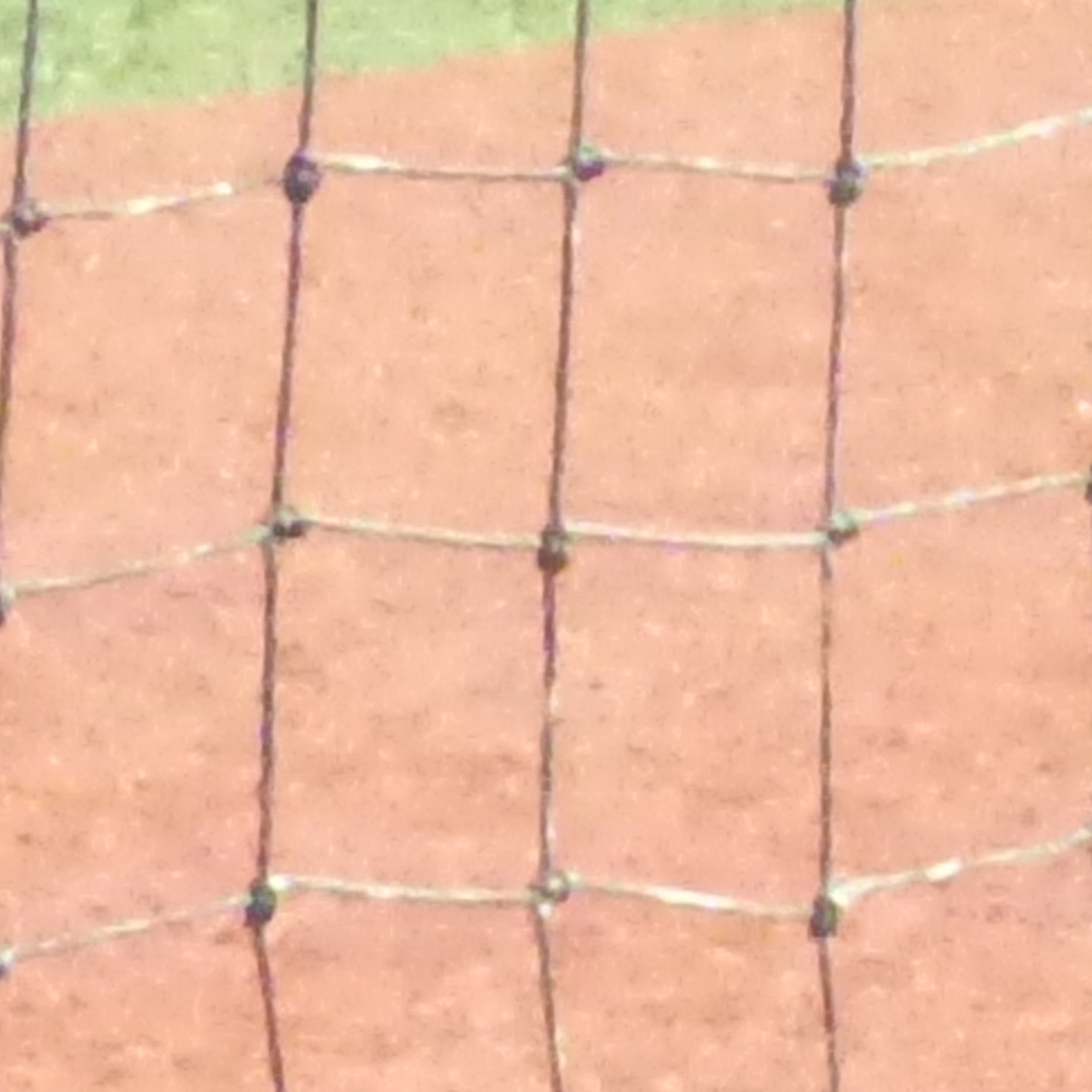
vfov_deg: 2.8
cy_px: -1599
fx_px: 21807
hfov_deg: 2.9
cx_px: 1206
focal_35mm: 611
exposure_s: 1/2000
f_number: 8
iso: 3200
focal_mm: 13.11
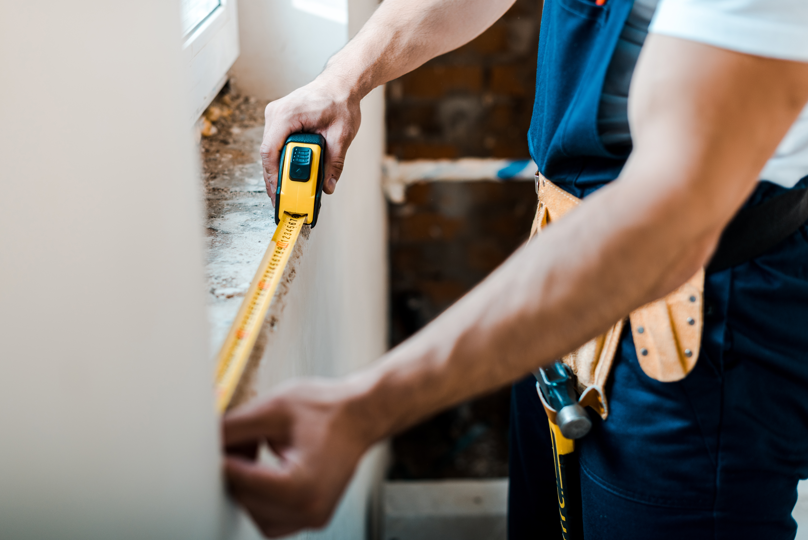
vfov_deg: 26.0
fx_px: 1167
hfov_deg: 38.2
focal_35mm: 52
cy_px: 278
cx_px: 398
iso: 100
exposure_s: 1/320
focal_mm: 50
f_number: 2.5
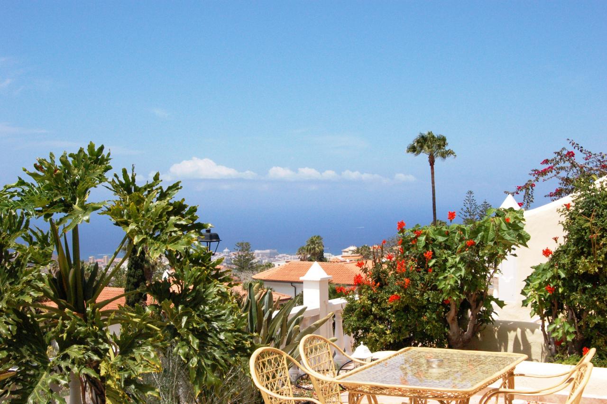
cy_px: 202
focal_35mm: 57
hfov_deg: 35.1
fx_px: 961
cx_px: 304
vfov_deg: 23.8
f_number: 16
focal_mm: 38
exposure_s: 1/1000
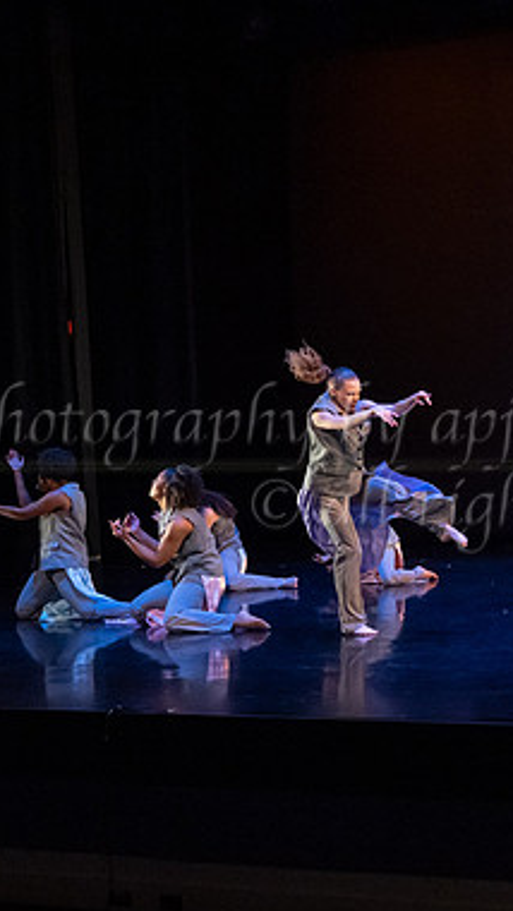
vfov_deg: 30.6
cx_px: 507
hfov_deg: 17.1
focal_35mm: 69
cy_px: 486
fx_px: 1667
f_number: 4
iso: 6400
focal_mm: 41
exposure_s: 1/400
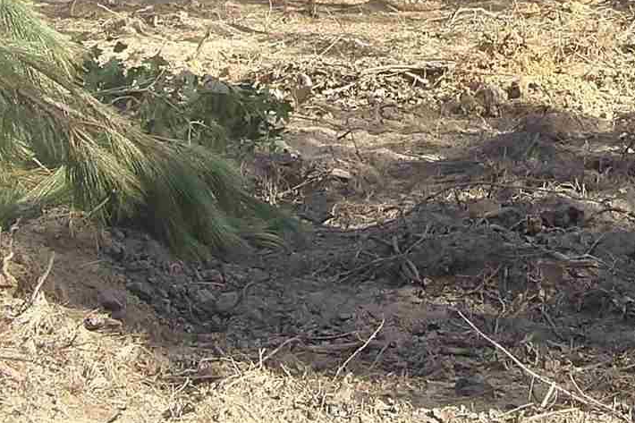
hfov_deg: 9.9
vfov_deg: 6.6
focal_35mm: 207
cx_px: 555
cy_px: -97
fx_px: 3650
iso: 100
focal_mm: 8.2
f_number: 3.8
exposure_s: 1/237
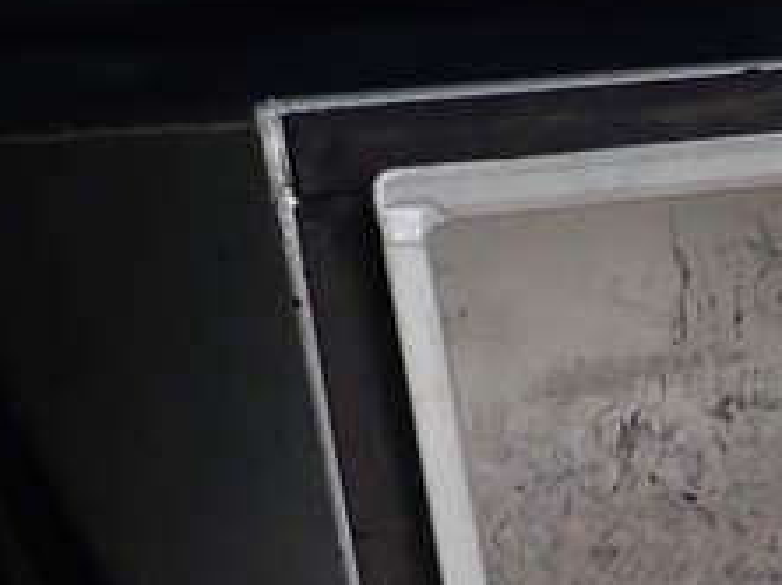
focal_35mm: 116
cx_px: 1099
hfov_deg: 15.9
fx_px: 2618
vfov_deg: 11.2
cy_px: 1281
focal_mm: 4.5
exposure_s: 1/250
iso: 100
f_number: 2
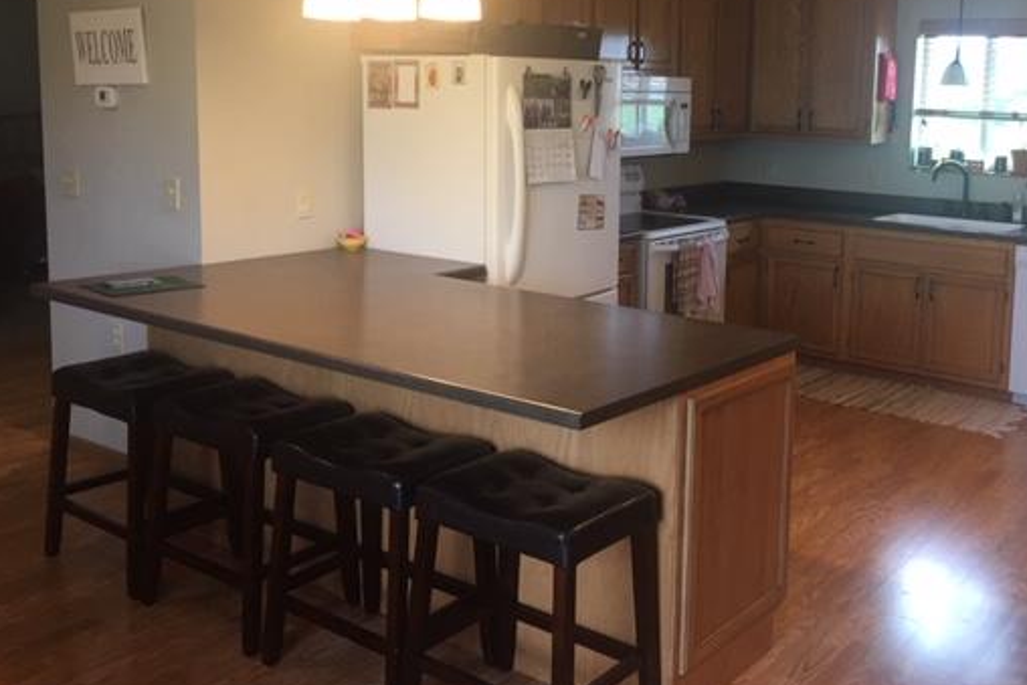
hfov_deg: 50.2
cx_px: 639
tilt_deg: -6.2
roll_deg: -0.9
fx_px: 1084
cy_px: 228
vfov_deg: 34.7
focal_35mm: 38
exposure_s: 1/15
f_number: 2.2
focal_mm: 4.15
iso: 32
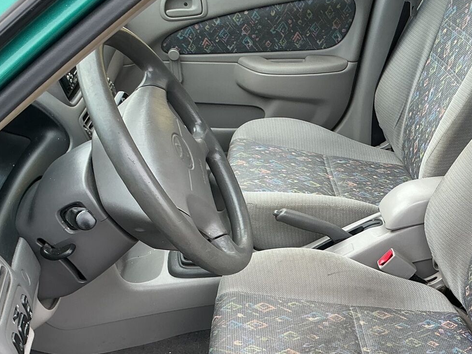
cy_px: 221
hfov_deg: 36.7
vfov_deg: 28.5
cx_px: 351
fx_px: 695
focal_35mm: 51
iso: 32
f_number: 1.8
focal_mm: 3
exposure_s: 1/60
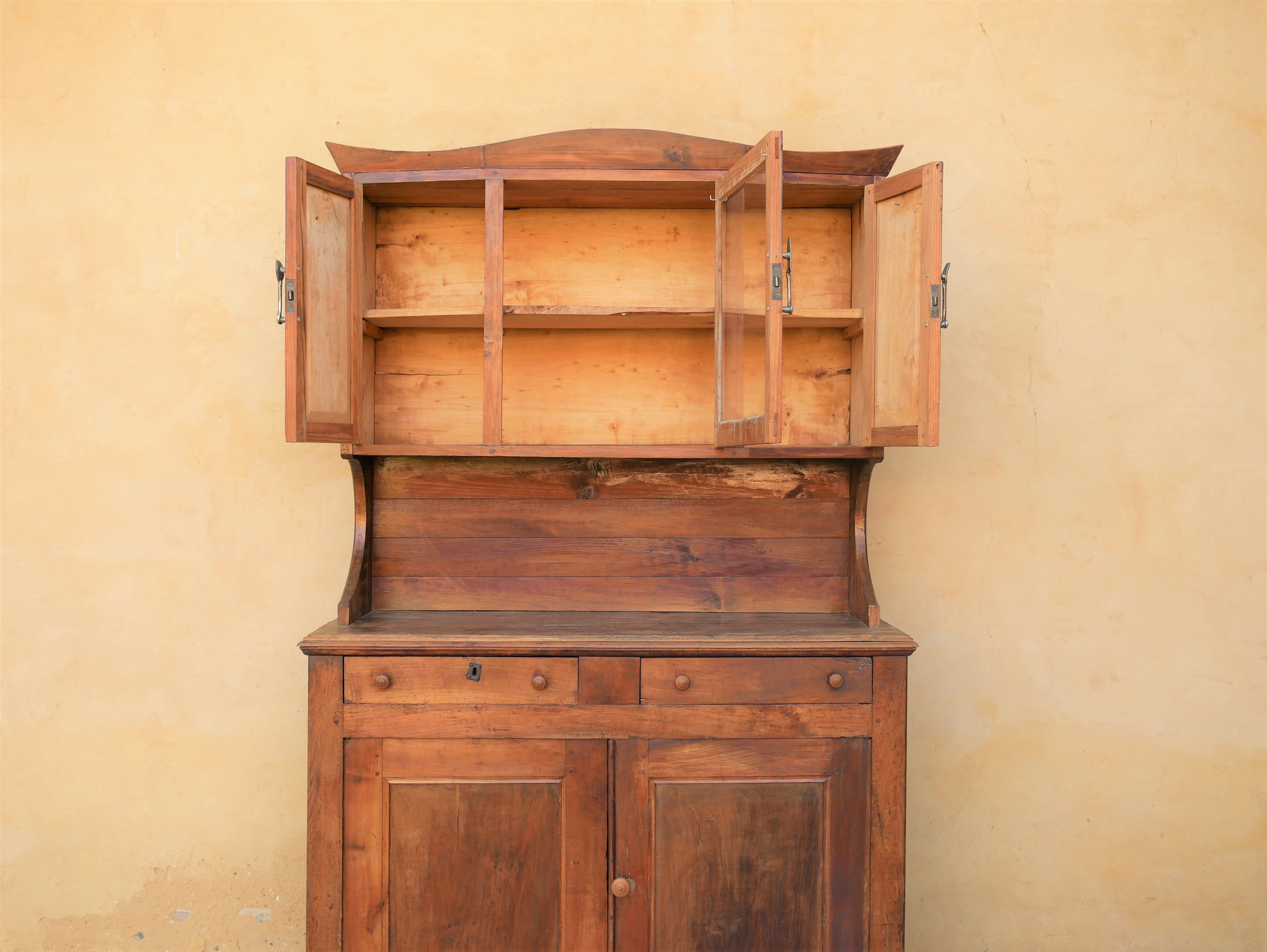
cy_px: 476
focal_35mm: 40
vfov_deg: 36.0
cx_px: 634
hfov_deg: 46.8
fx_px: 1465
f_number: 2.8
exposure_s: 1/320
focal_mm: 20
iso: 200
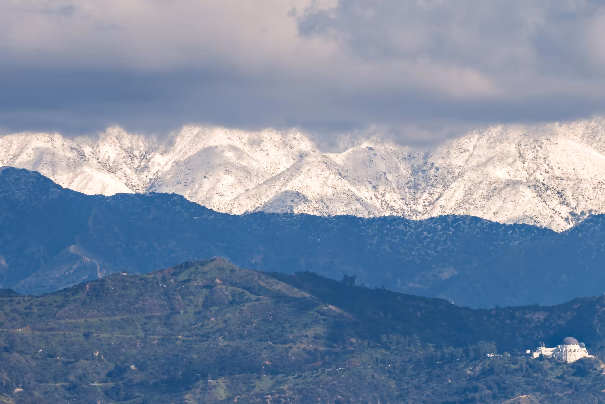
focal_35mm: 610
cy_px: 356
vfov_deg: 2.3
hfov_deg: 3.4
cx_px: 604
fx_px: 10254
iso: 50
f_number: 14
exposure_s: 1/125
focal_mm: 250
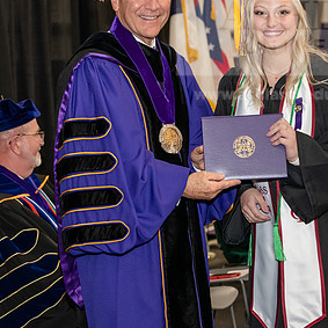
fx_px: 1308
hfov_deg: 14.3
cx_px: 141
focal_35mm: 122
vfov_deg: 14.3
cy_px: 119
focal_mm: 70
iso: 2500
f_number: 5
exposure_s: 1/200
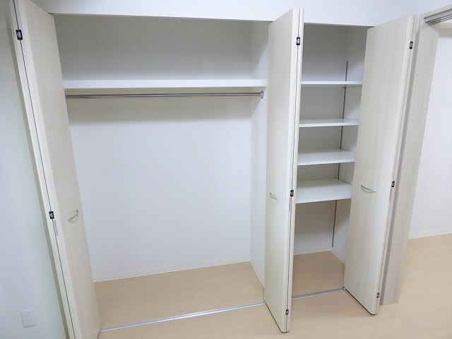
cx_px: 226
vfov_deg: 66.0
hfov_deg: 81.7
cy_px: 170
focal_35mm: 20
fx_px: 261
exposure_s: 1/60
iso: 400
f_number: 2.8
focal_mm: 3.58
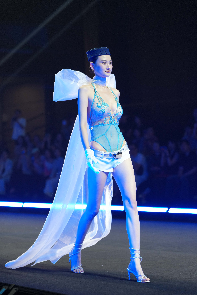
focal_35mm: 100
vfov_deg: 20.4
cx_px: 98
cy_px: 148
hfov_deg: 13.7
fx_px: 821
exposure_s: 1/400
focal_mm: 100
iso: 1600
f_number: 2.8
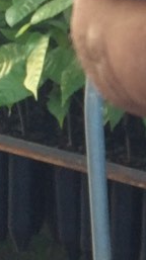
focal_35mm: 197
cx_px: 463
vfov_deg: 10.9
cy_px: 131
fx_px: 1360
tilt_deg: -22.4
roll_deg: -1.0
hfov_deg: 5.7
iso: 40
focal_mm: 4.15
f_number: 2.2
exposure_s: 1/60
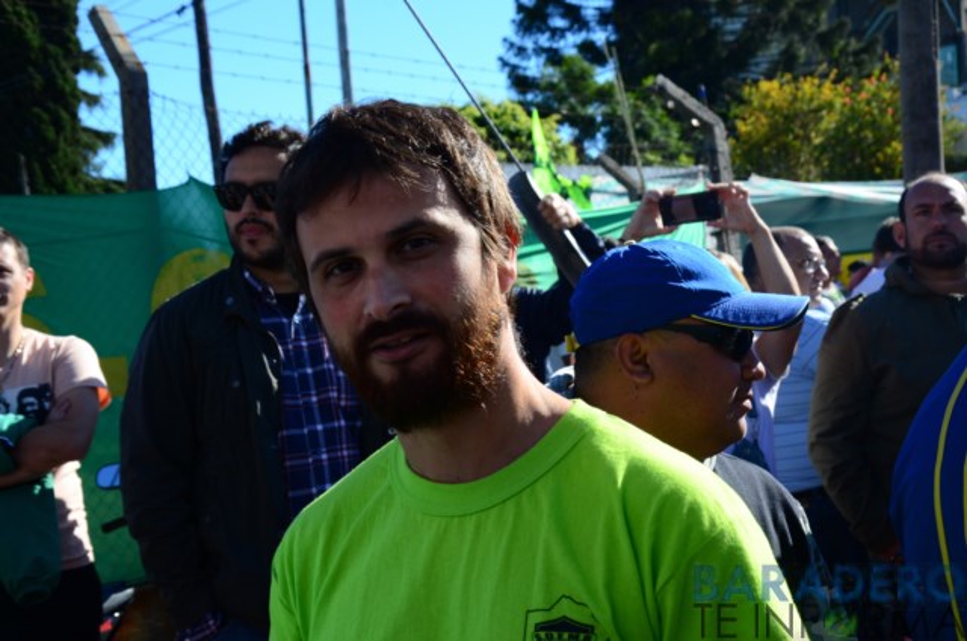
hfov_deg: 33.5
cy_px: 320
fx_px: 1608
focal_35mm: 60
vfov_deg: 22.5
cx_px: 484
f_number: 7.1
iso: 100
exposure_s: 1/160
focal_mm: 40
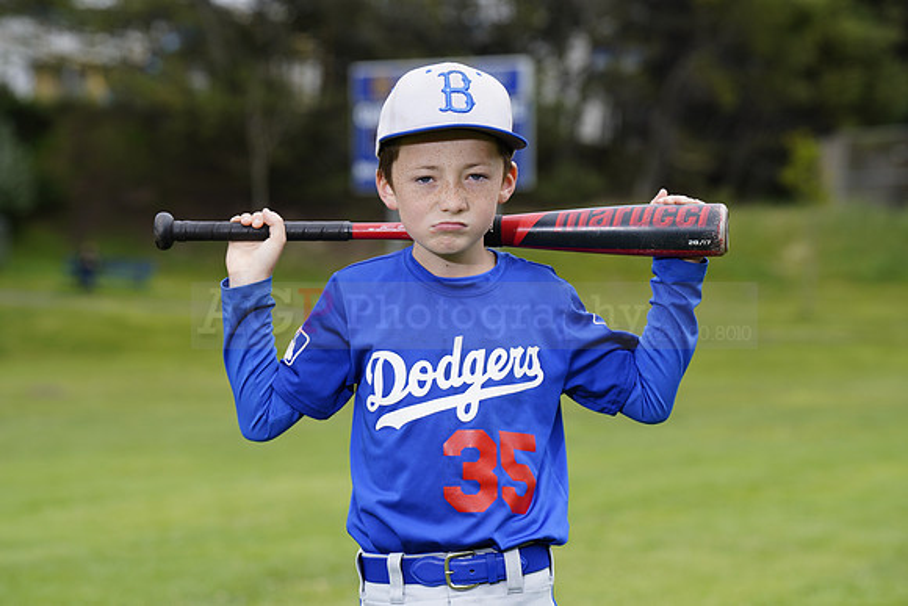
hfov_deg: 14.2
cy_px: 303
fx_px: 3633
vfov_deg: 9.5
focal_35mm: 144
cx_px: 454
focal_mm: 144
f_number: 6.3
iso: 100
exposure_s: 1/250
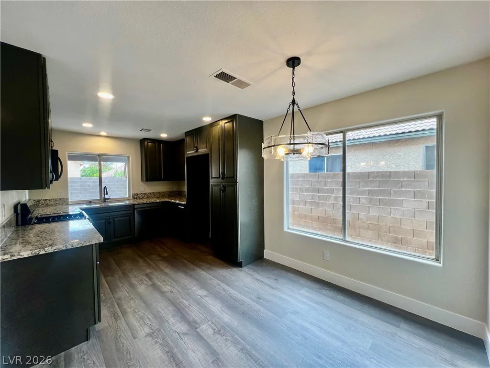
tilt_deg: -1.8
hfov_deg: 106.2
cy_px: 184
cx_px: 245
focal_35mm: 13
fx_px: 184
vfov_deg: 89.9
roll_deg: +1.5
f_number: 1.8
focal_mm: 1.57
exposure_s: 1/120
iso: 50
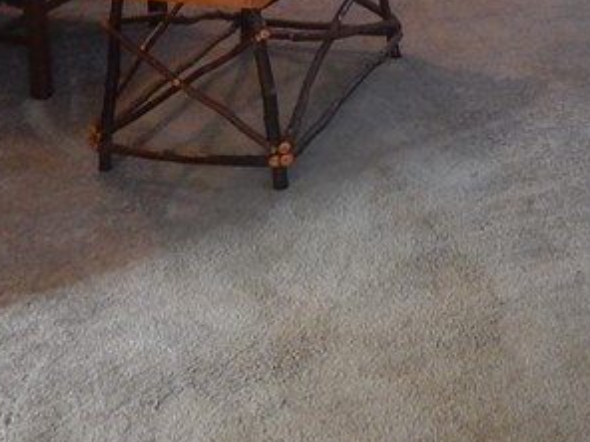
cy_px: -203
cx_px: 584
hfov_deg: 24.5
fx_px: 1295
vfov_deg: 17.6
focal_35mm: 76
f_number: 3
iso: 400
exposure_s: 1/25
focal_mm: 4
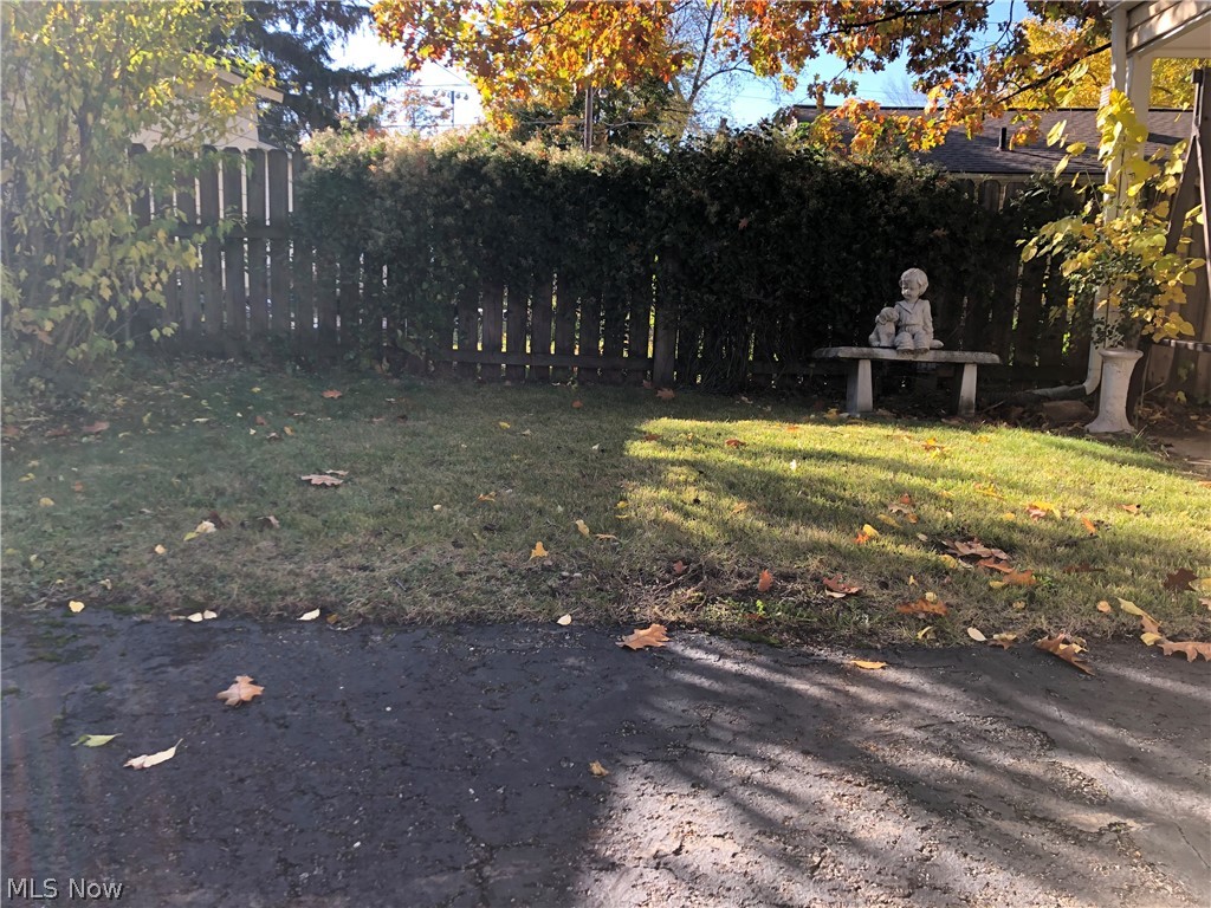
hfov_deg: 63.4
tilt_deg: -8.9
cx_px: 606
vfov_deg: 49.7
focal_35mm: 28
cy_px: 454
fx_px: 980
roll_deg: -1.2
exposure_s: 1/190
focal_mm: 4
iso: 20
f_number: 1.8
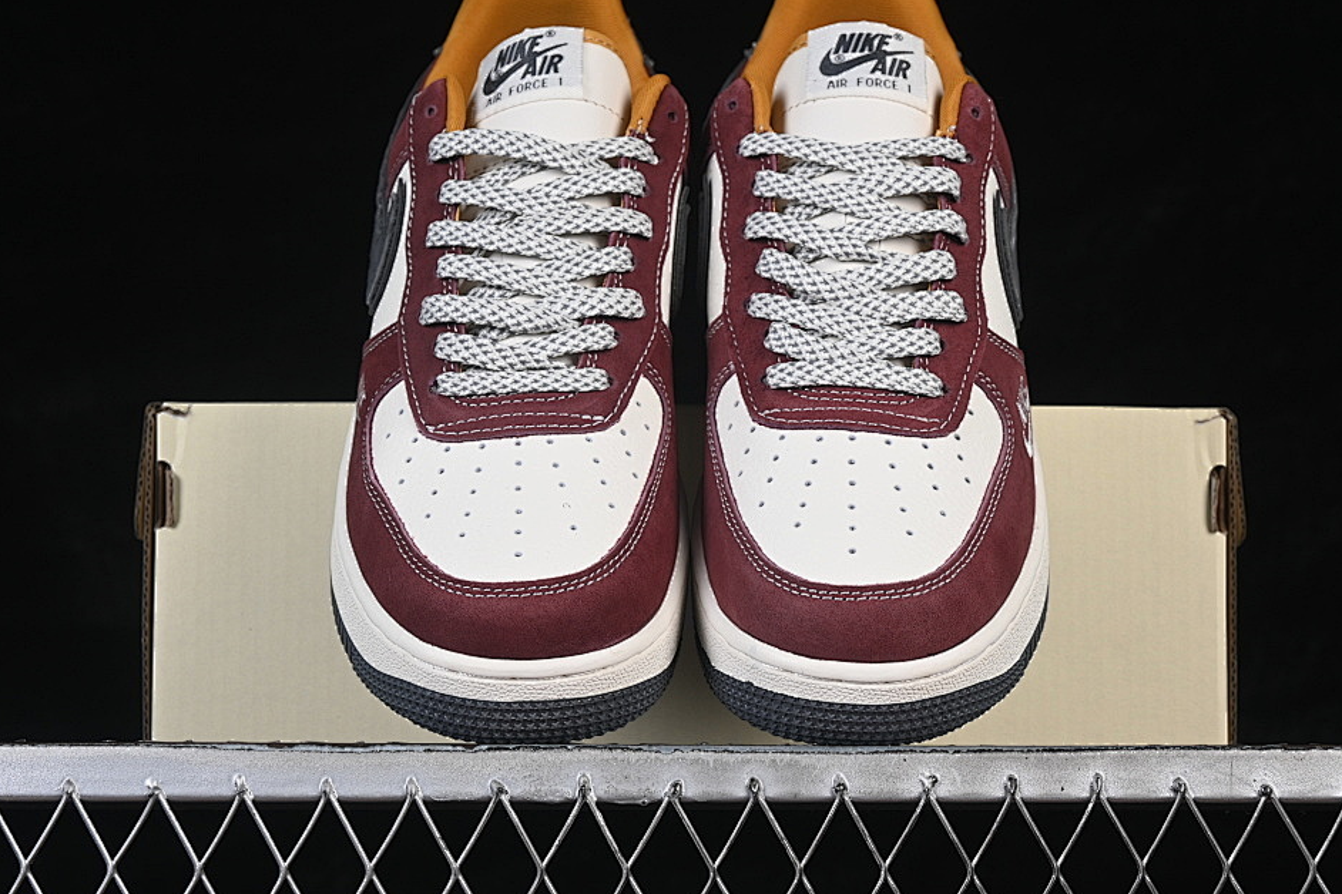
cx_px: 714
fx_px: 3206
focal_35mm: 86
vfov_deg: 15.9
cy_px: 426
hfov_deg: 23.6
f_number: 8
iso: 160
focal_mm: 50
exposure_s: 1/60
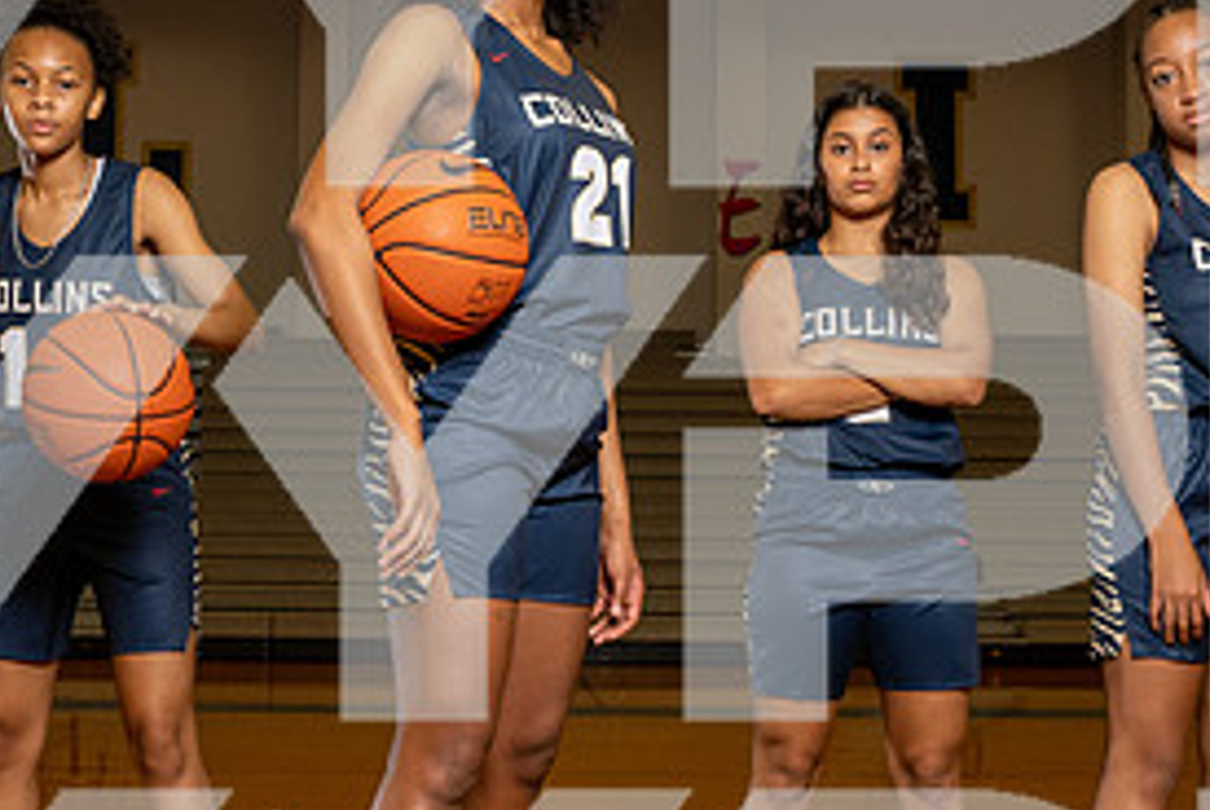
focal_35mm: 59
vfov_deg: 23.0
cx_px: 598
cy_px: 491
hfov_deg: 33.9
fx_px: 1985
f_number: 7.1
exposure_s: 1/250
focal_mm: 28
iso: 800
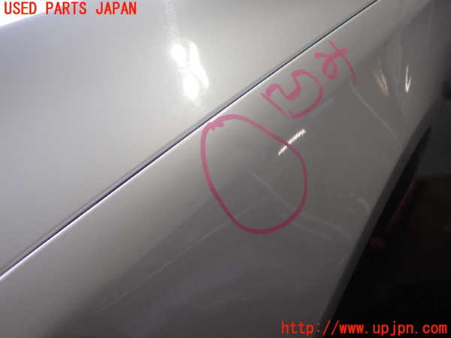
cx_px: 226
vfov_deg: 46.8
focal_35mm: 30
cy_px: 169
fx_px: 391
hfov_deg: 60.0
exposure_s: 1/125
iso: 200
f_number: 2.3
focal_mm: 5.4
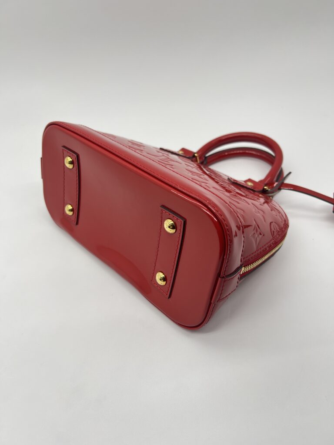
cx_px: 167
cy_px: 222
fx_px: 334
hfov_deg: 53.1
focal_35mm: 26
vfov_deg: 67.3
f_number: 1.5
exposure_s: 1/112
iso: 32
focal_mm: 5.7
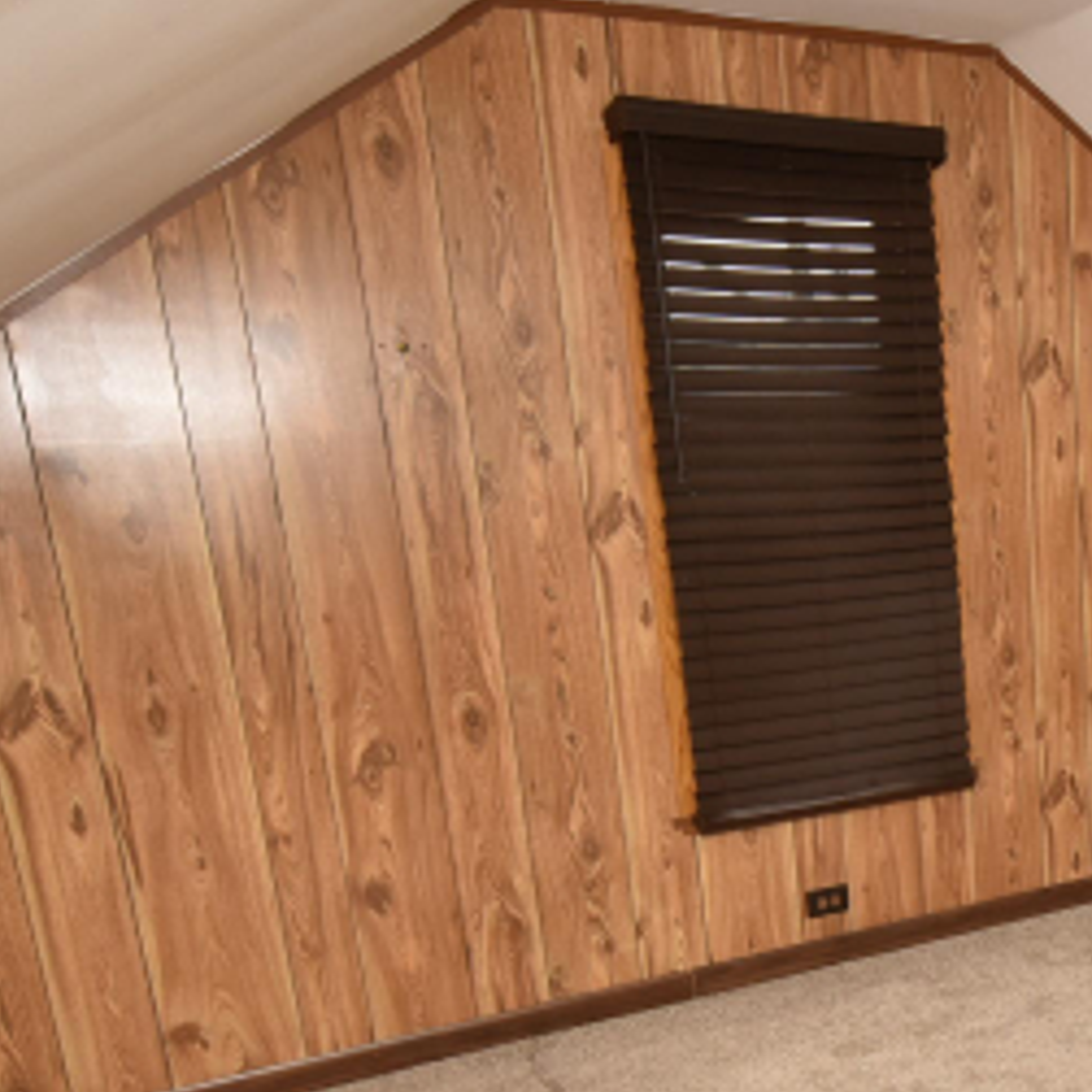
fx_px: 1356
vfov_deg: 42.5
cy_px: 822
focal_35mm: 38
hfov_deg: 39.3
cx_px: 1066
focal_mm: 10
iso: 400
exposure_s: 1/80
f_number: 9
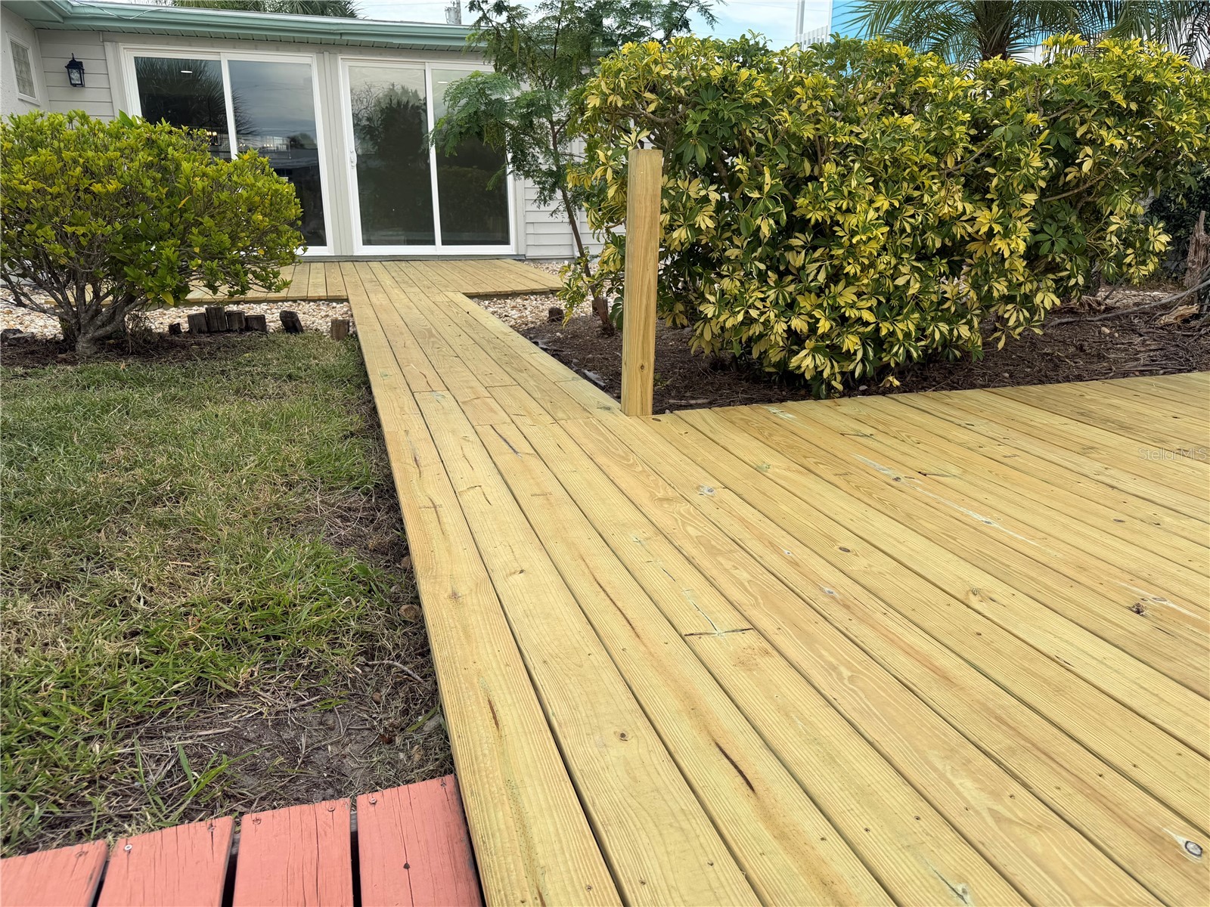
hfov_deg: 71.6
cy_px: 454
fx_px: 839
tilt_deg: -16.8
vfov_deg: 56.8
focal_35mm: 24
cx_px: 605
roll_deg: +0.4
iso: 80
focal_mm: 6.76
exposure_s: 1/1770
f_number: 1.78
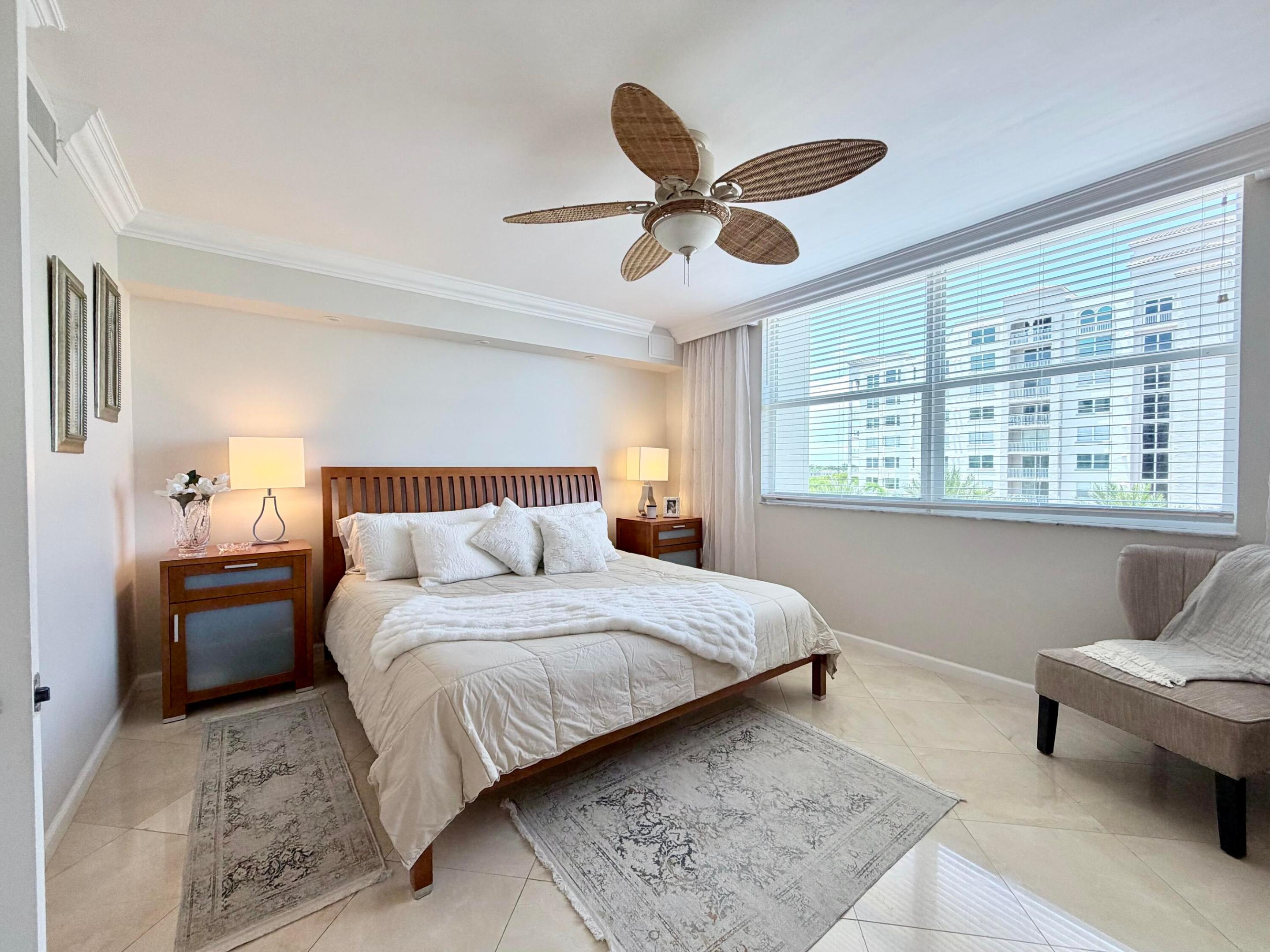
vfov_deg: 85.7
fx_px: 514
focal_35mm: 14
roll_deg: +0.2
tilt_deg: -1.4
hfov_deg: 102.1
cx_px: 635
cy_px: 476
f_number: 2.2
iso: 64
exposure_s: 1/121
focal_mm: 2.22
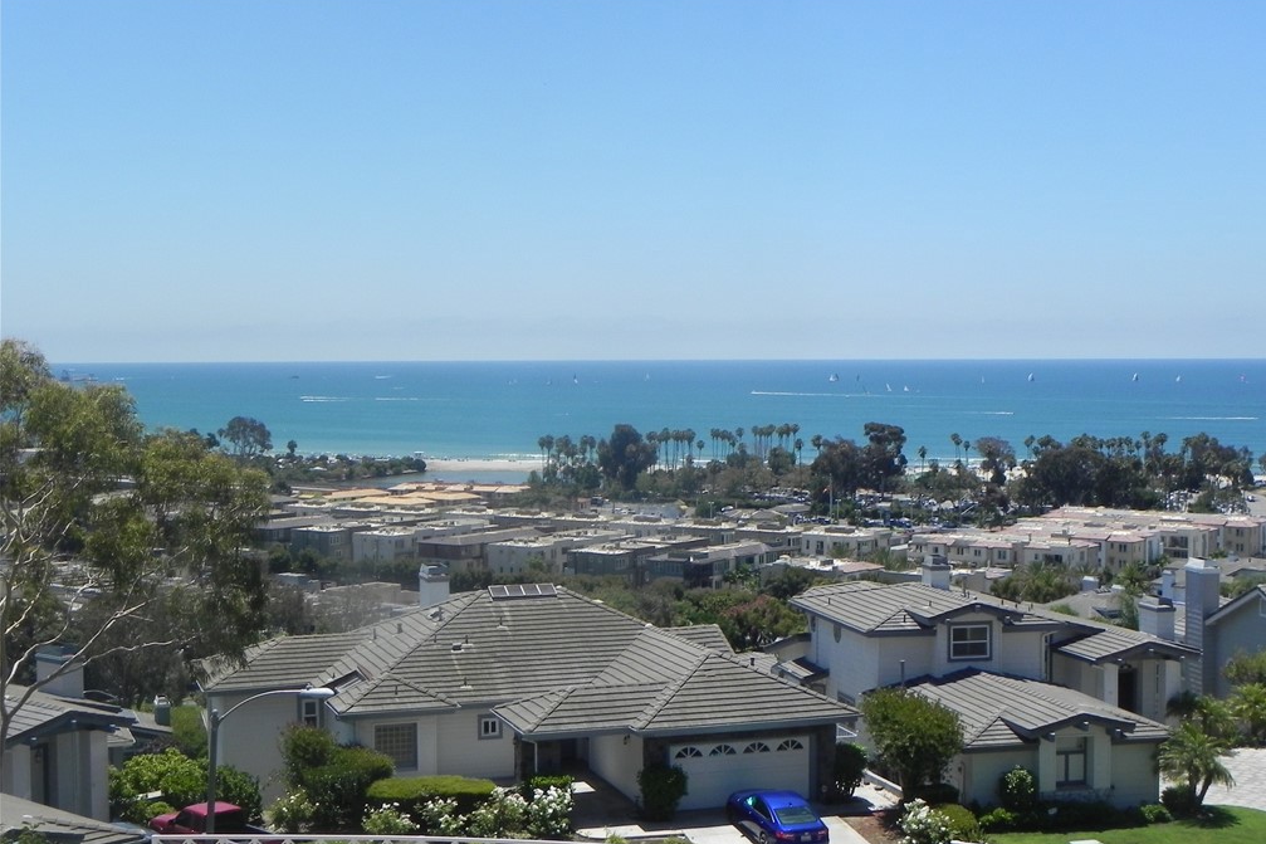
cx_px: 642
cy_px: 472
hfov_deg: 36.3
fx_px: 1934
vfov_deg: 24.6
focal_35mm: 55
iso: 160
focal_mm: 9.2
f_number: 8
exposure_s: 1/427
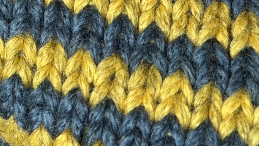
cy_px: -79
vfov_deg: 6.8
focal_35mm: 175
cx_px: -99
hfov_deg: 11.9
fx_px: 1202
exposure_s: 1/40
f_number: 1.78
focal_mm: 6.76
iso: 250
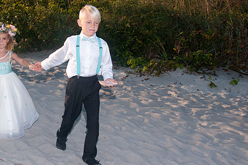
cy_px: 79
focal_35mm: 65
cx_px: 65
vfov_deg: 20.9
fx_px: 447
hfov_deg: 30.5
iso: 100
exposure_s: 1/250
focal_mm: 29
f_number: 8
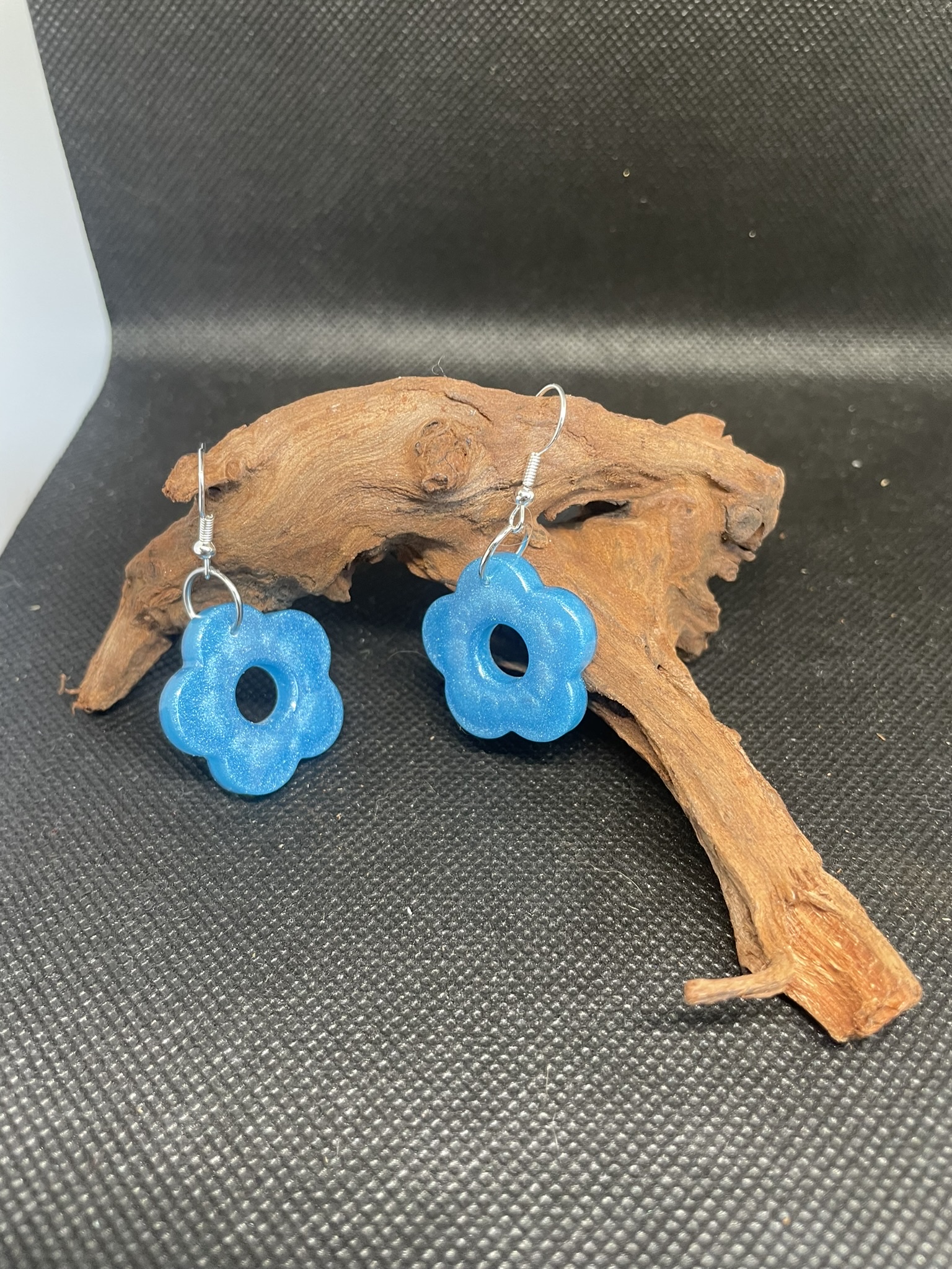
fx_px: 953
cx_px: 476
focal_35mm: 26
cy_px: 634
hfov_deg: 53.1
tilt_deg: -41.1
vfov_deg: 67.3
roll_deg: -0.3
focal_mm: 4.2
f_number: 1.6
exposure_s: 1/50
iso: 125
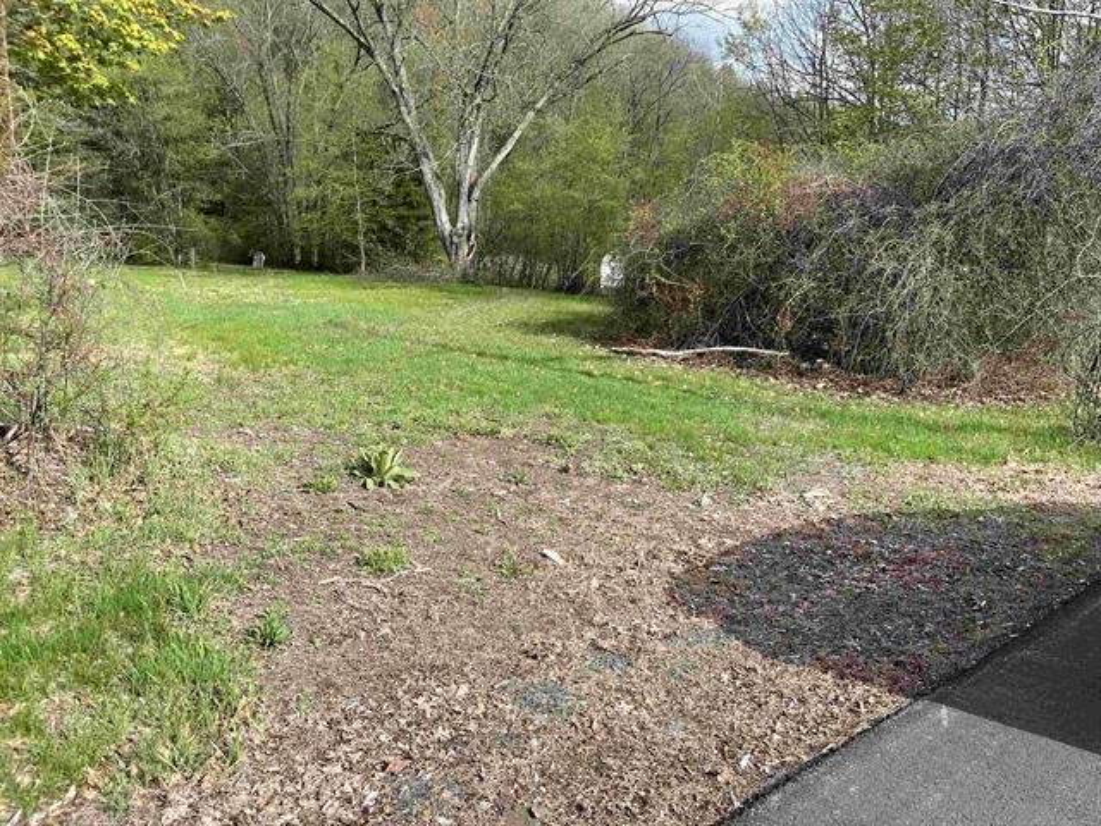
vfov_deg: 53.1
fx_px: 827
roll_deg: -1.1
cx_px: 550
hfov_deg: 67.3
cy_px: 413
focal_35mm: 26
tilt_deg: -10.9
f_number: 1.6
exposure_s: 1/1372
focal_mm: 5.1
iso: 50
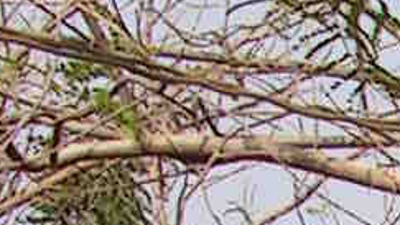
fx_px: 3513
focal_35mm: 331
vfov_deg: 3.5
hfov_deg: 6.1
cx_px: 1160
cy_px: 933
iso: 64
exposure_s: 1/320
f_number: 4.8
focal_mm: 6
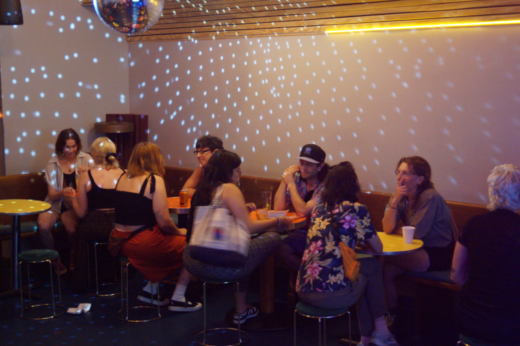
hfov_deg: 37.9
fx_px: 758
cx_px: 260
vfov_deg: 25.7
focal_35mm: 52
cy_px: 173
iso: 3200
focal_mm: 35
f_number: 4.5
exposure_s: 1/8
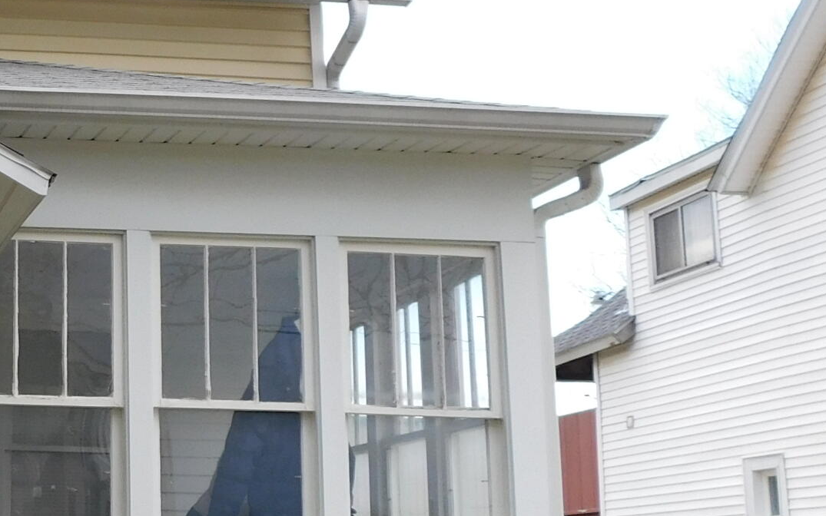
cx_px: -176
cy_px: 332
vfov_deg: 18.3
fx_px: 1598
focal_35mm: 71
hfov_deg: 25.8
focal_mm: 4.1
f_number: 3
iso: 125
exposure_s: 1/250
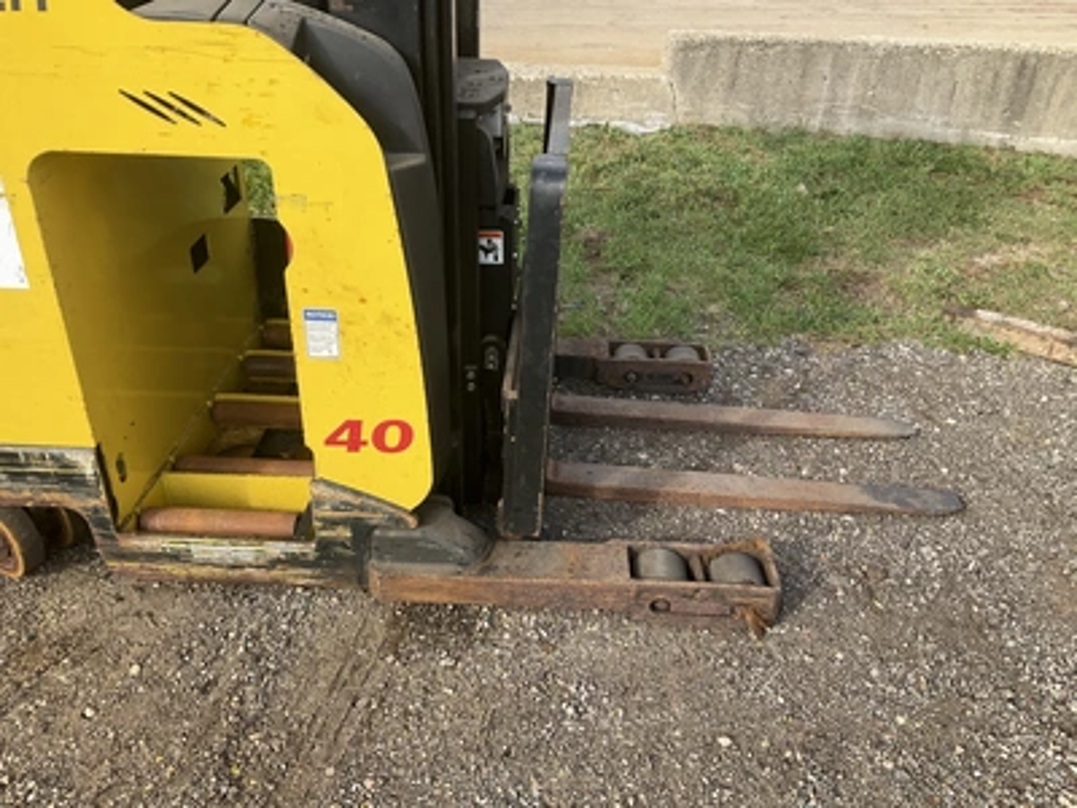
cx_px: 538
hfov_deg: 61.7
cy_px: 404
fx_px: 902
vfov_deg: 48.2
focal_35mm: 29
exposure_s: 1/759
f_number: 1.8
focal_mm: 3
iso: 25
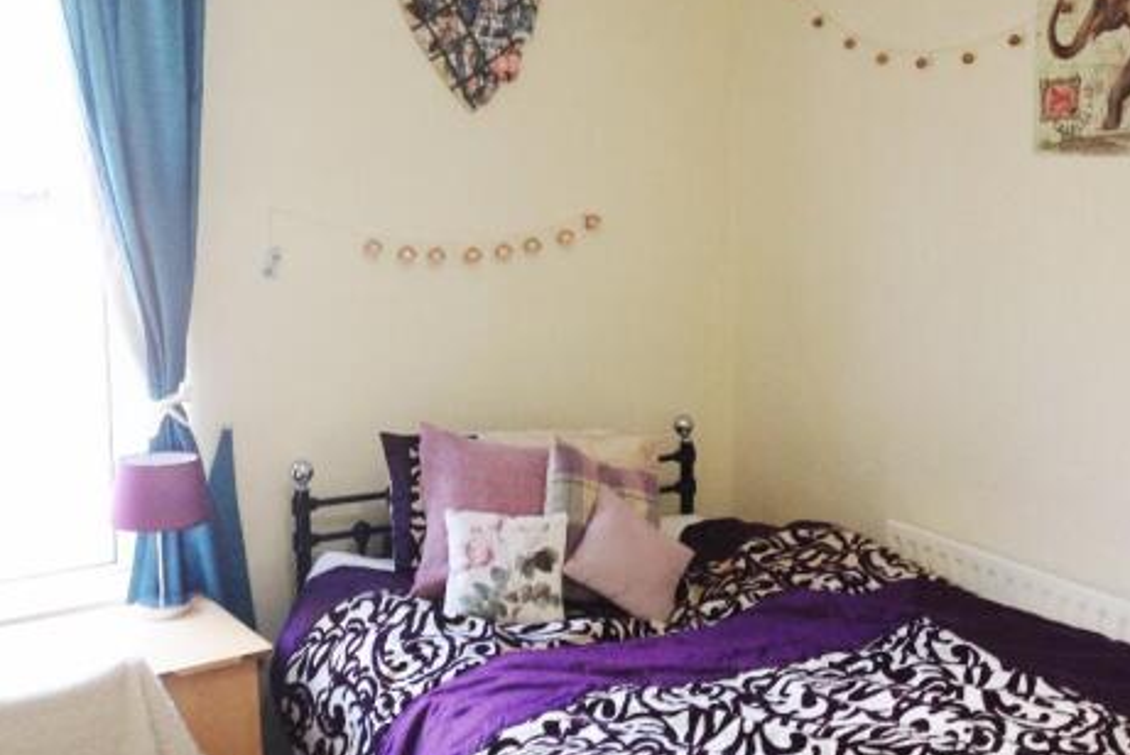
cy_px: 349
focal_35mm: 46
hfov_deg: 42.7
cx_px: 516
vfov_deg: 29.3
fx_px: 1445
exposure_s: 1/20
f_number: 2.4
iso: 100
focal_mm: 4.28
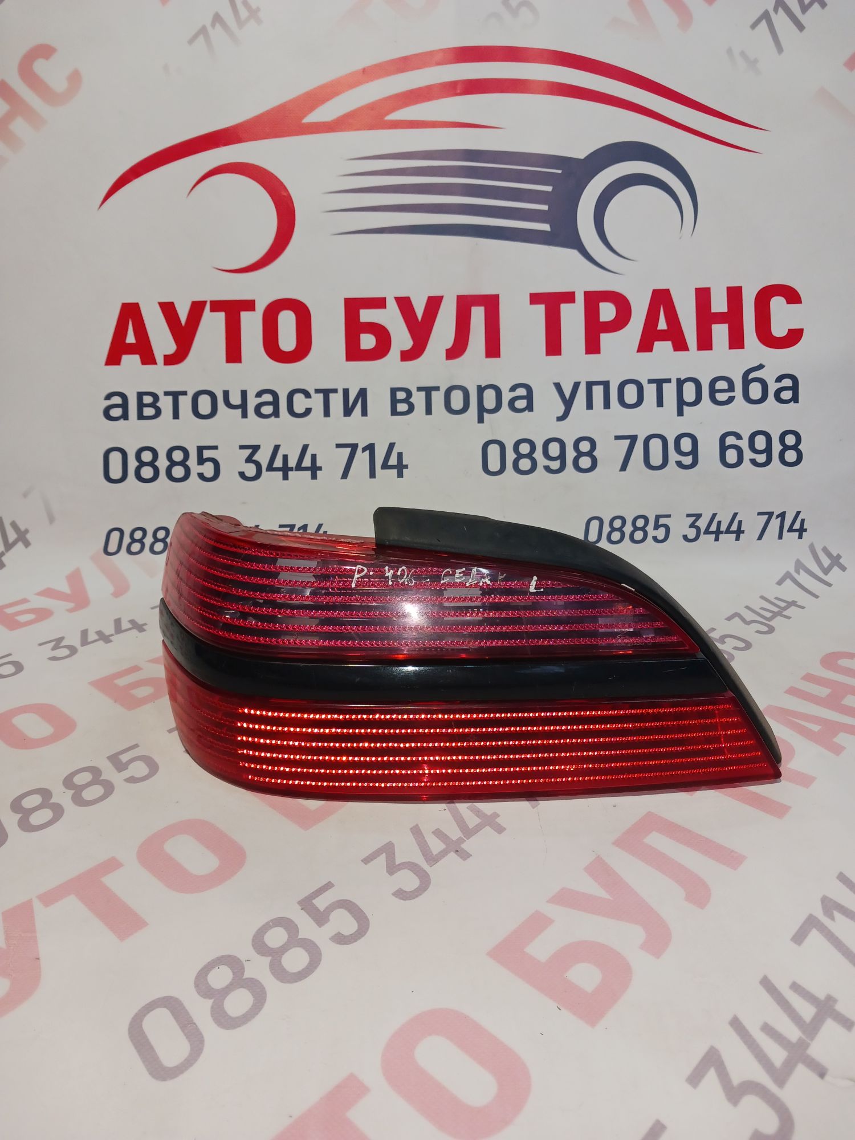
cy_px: 570
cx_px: 428
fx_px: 889
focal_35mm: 27
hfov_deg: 51.4
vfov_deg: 65.3
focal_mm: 4
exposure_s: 1/50
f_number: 1.8
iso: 160
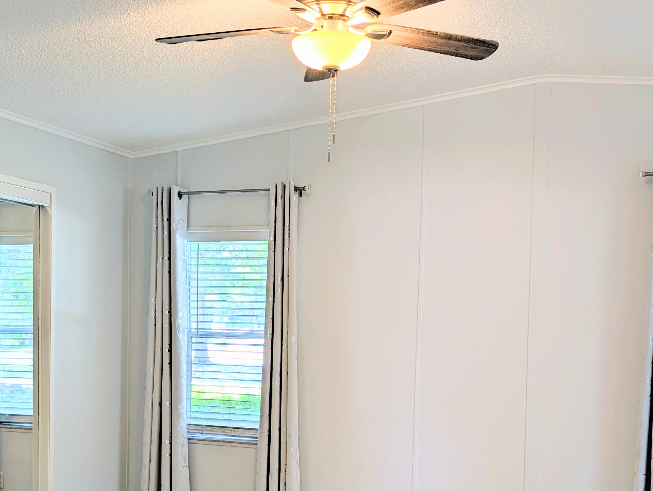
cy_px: 350
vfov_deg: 31.8
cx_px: 305
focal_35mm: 45
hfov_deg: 42.0
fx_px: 850
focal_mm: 6.9
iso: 19
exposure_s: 1/24
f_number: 1.68
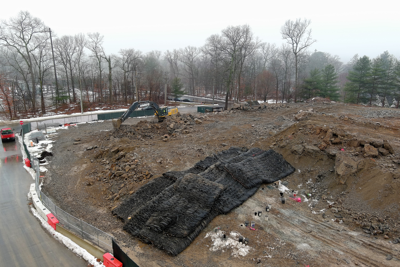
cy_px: 134
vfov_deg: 45.0
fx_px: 322
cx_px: 200
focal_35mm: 29
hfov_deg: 63.7
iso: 100
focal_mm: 10.57
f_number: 2.8
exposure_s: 1/120
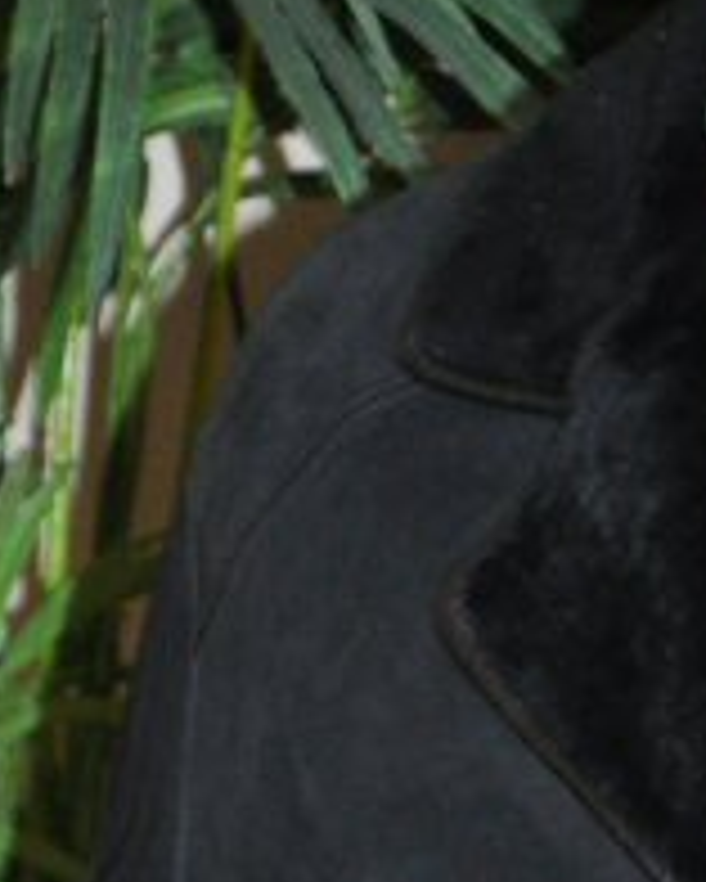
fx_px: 11666
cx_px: 1126
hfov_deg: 3.5
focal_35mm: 447
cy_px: 1206
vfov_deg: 4.3
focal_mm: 52
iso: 800
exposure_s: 1/60
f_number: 5
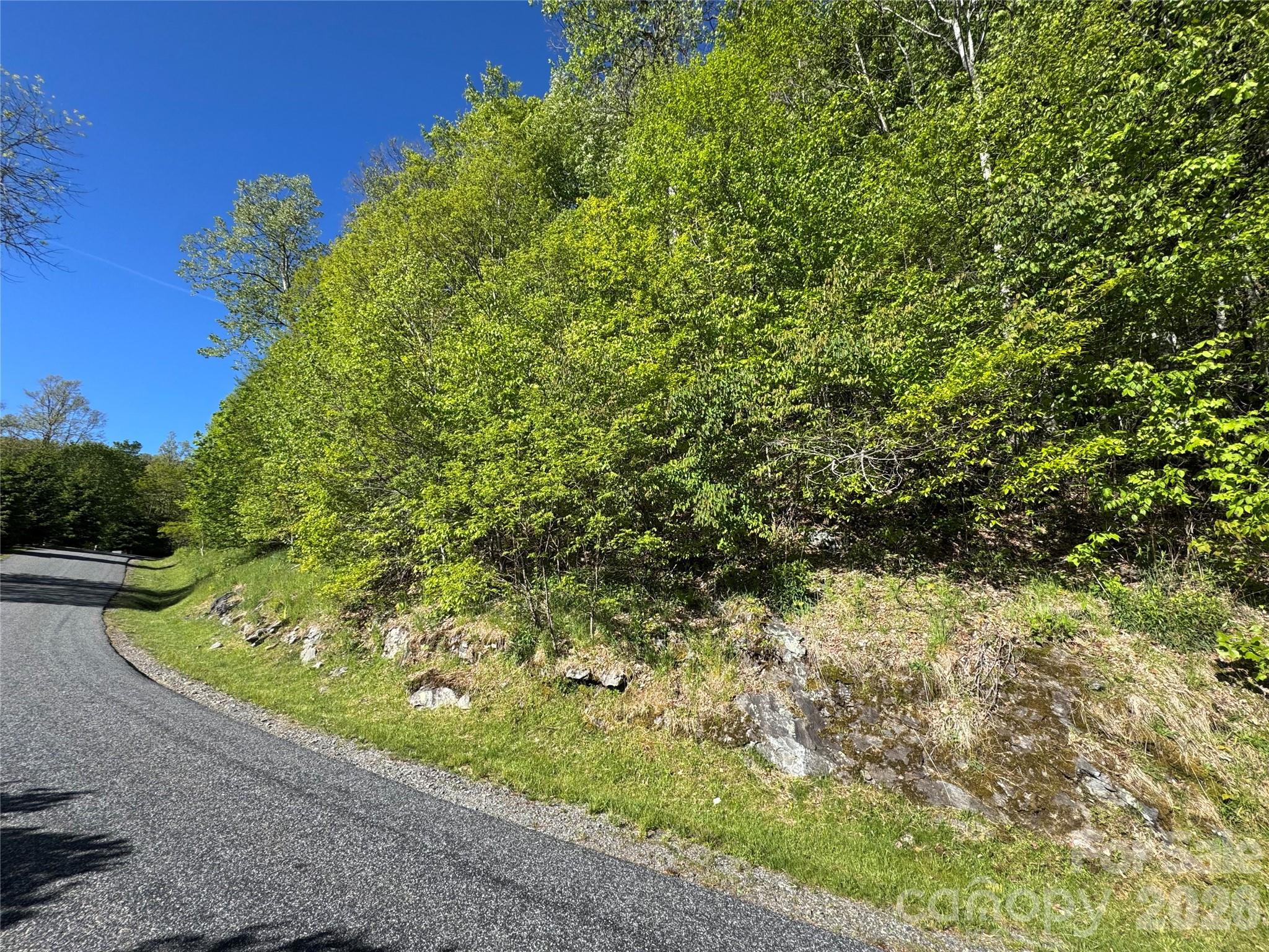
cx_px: 634
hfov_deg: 102.1
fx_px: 513
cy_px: 476
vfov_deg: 85.7
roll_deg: +0.4
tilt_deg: +16.0
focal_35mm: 14
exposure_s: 1/771
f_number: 2.2
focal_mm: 2.22
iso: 40
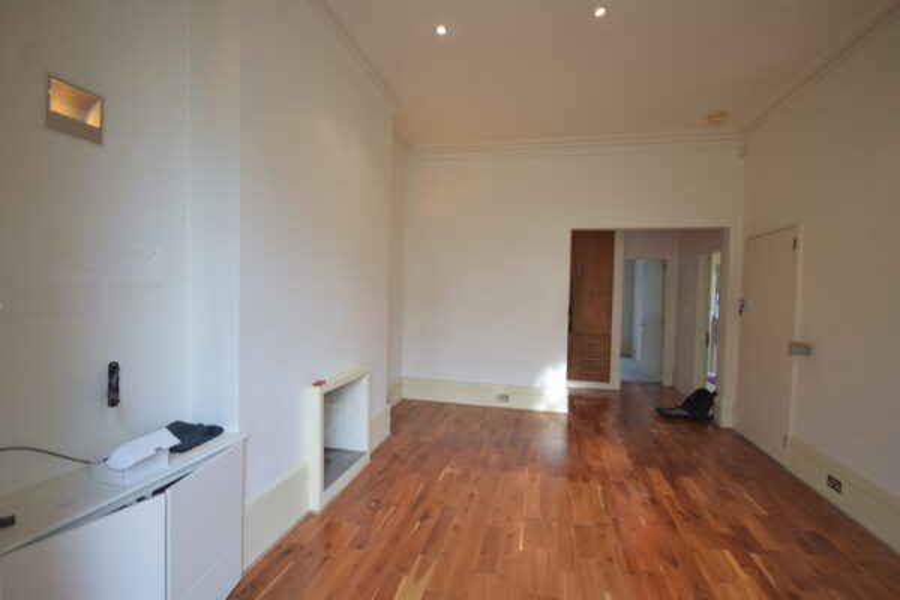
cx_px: 450
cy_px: 300
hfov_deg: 100.4
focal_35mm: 15
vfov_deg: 77.3
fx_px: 375
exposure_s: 1/30
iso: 200
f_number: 4
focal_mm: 10
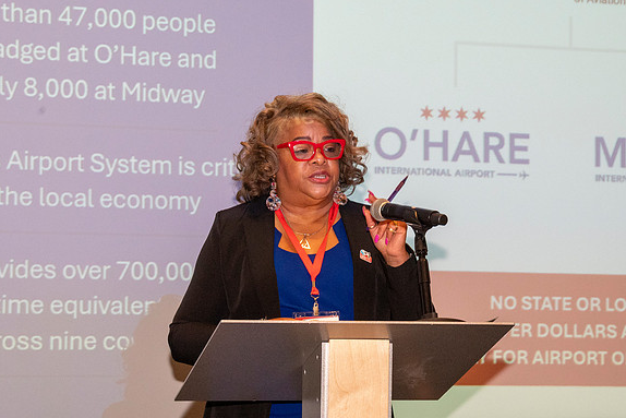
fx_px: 1704
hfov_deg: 20.8
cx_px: 314
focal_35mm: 98
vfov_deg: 14.0
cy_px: 210
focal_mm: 65
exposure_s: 1/100
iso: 2500
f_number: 10
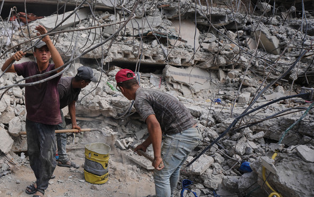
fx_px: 291
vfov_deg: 37.1
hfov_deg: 47.7
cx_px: 5
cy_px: 72
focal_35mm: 34
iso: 50
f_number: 2.8
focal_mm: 16
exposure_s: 1/1000
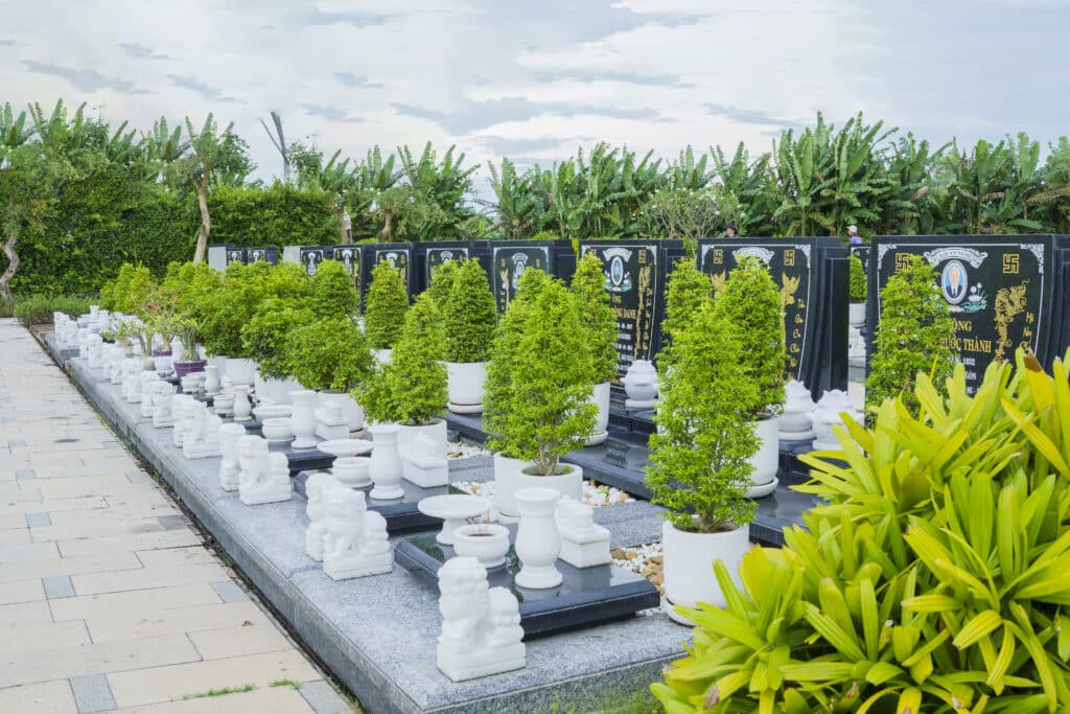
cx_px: 535
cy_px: 357
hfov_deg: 53.1
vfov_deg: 36.9
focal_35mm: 36
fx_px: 1070
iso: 500
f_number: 8
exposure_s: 1/200
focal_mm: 24
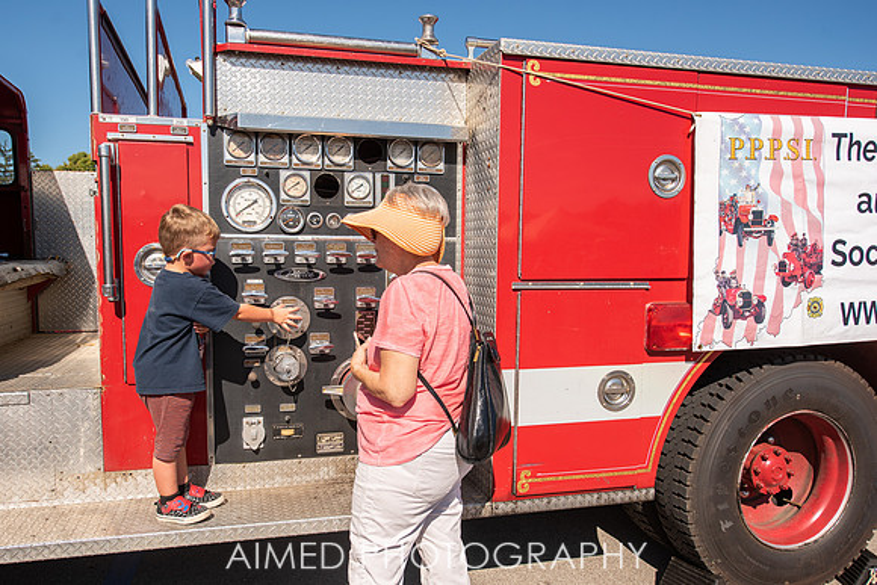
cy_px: 314
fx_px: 649
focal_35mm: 27
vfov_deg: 48.5
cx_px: 396
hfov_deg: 67.9
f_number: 5.6
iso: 100
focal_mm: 24
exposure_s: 1/1000
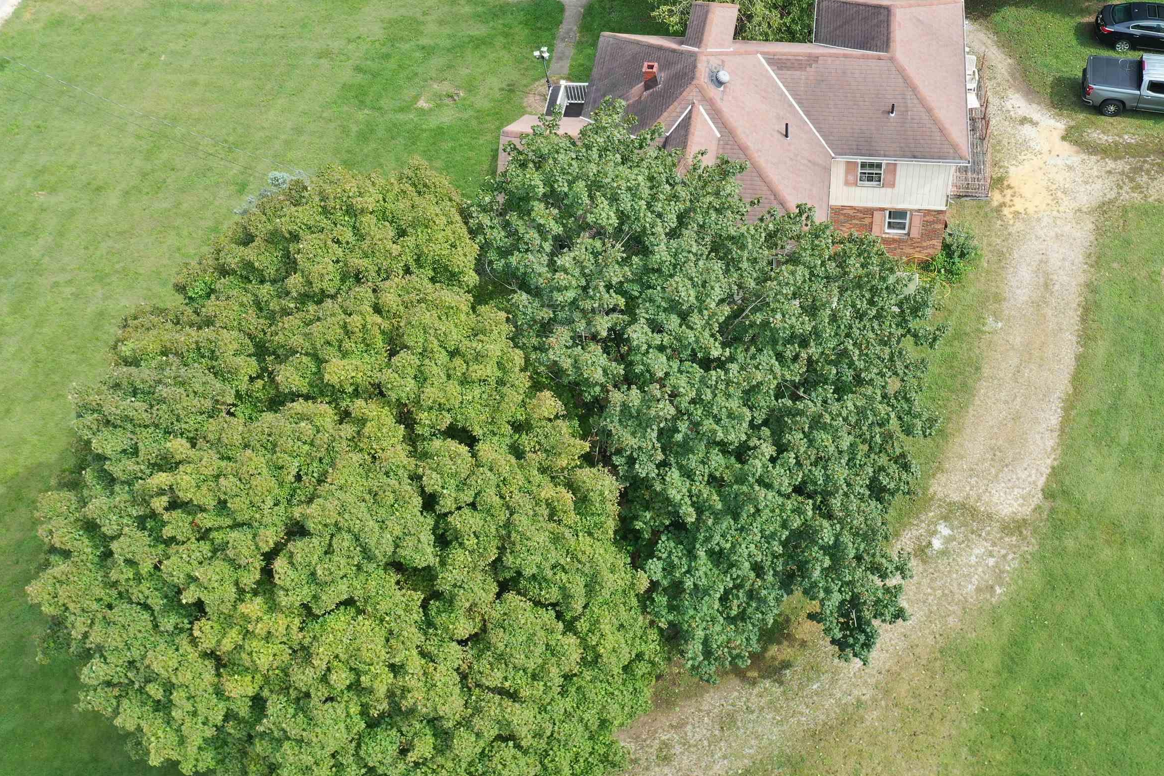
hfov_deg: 51.1
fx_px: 1196
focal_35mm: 37
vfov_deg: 35.8
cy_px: 320
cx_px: 760
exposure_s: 1/200
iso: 100
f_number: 4.5
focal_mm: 10.26
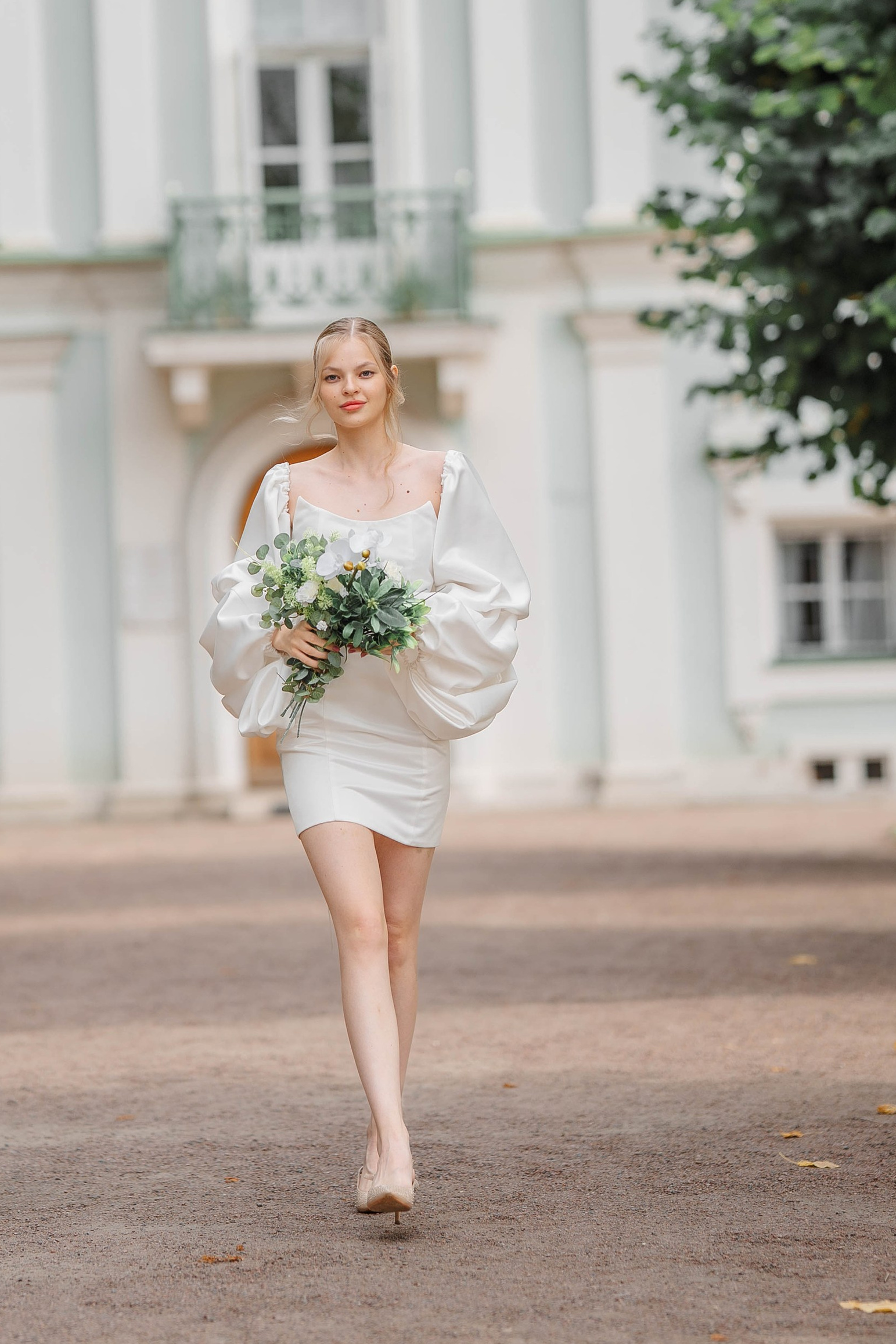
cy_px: 433
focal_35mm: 141
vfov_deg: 14.5
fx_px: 5264
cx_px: 331
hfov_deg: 9.7
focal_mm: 85
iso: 100
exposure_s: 1/1600
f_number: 1.6
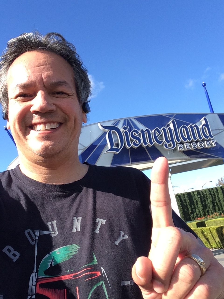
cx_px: 112
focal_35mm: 31
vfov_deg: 58.4
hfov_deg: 45.4
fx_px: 267
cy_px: 150
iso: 50
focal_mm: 2.15
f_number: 2.4
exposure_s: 1/822
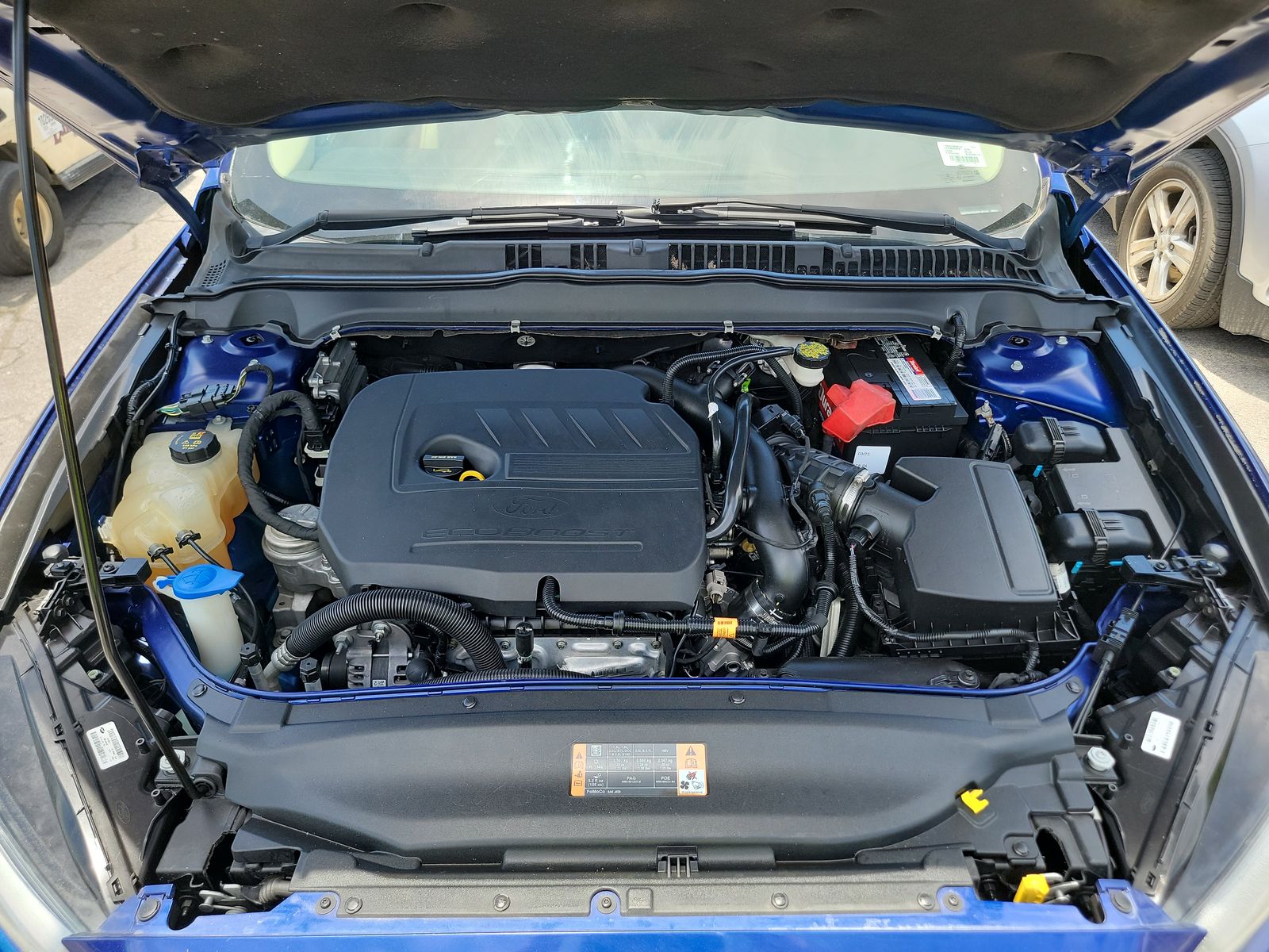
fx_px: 880
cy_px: 476
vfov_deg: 56.8
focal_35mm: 24
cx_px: 634
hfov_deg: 71.6
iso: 50
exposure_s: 1/137
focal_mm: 6.7
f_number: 1.8
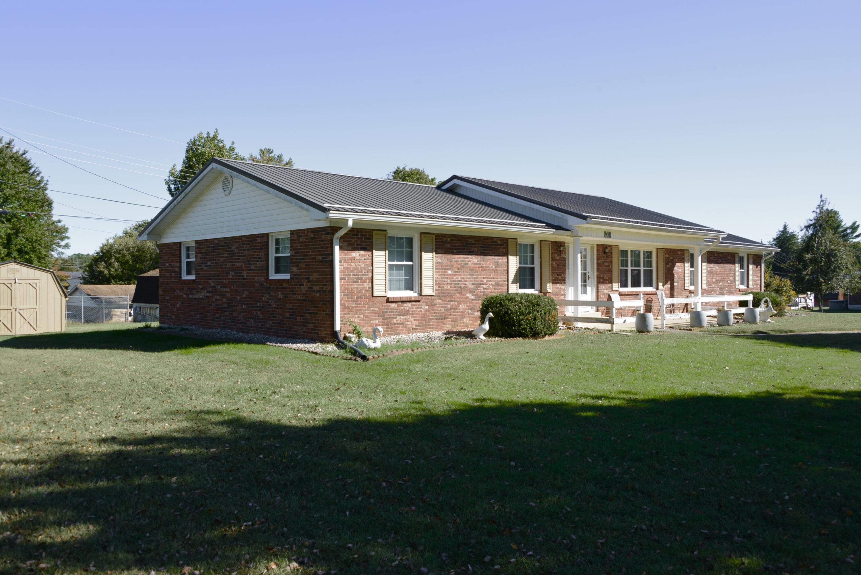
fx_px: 670
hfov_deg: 65.5
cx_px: 430
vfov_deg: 46.4
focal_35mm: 28
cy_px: 288
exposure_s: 1/400
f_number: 10
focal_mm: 28
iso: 400
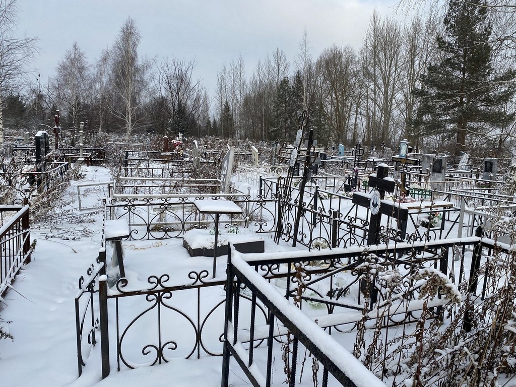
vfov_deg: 53.1
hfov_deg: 67.3
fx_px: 388
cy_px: 194
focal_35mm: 26
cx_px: 258
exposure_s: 1/1779
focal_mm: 4.25
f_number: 1.8
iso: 32
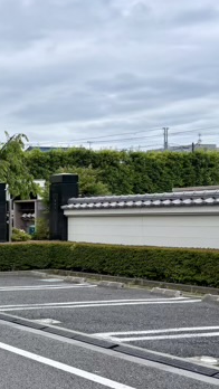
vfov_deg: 36.4
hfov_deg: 17.6
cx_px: -159
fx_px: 588
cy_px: 246
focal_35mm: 57
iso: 50
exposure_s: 1/1845
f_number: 1.6
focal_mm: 5.96
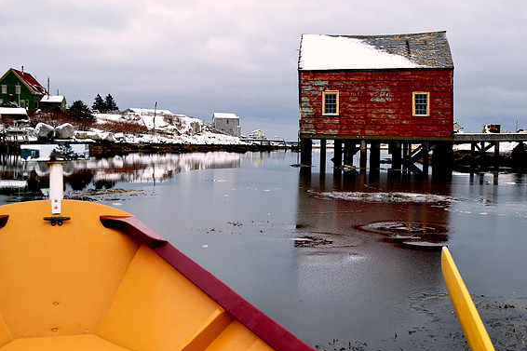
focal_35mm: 40
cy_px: 176
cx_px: 269
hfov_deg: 48.5
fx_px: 585
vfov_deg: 33.4
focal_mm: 26
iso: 100
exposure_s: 1/160
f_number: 6.3
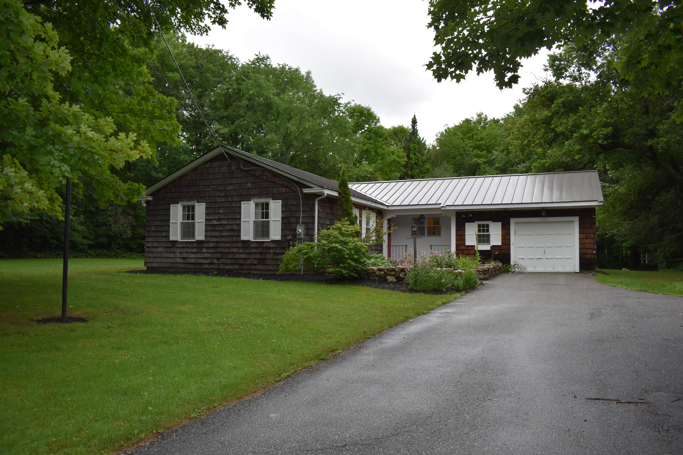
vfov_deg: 46.4
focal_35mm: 28
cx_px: 347
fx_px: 531
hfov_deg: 65.5
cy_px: 235
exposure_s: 1/200
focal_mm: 18
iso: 110
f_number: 5
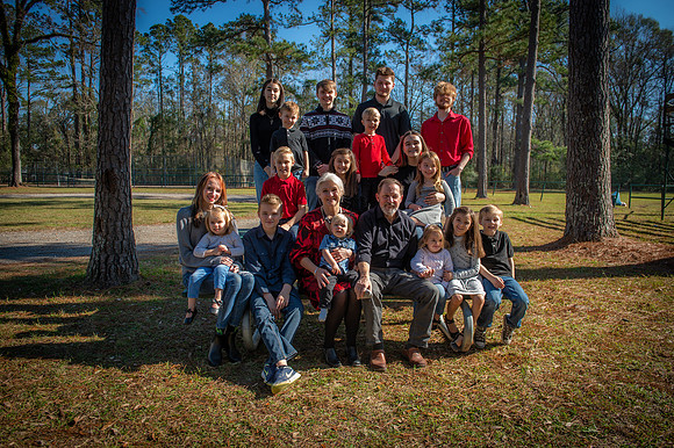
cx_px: 337
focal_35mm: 27
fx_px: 505
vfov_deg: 47.9
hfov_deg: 67.4
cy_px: 224
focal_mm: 27
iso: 80
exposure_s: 1/250
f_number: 5
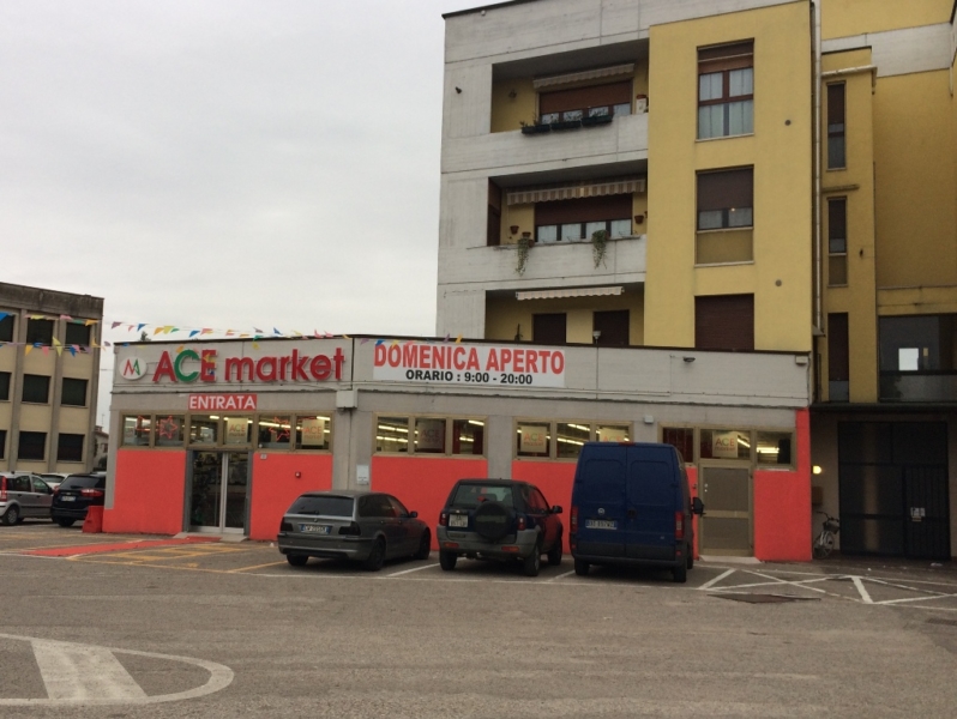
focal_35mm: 29
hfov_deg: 61.6
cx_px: 478
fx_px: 802
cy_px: 360
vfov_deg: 48.3
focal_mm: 4.15
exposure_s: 1/120
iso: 32
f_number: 2.2
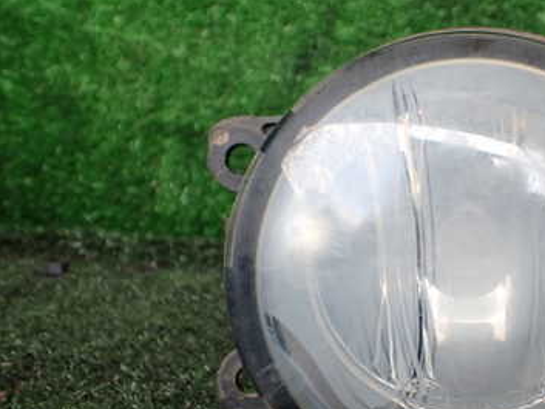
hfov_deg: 35.8
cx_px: 460
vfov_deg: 28.5
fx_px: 803
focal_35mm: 51
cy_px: 244
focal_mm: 5.4
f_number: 2.3
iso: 250
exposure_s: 1/125
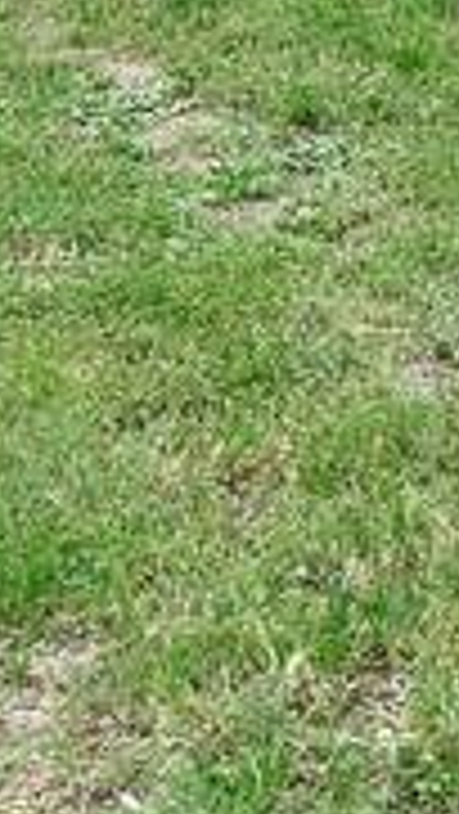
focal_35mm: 148
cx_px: 1035
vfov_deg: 13.1
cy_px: -652
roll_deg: -0.4
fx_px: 3198
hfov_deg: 7.7
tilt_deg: +1.9
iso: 100
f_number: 1.78
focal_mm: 6.76
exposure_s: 1/1230
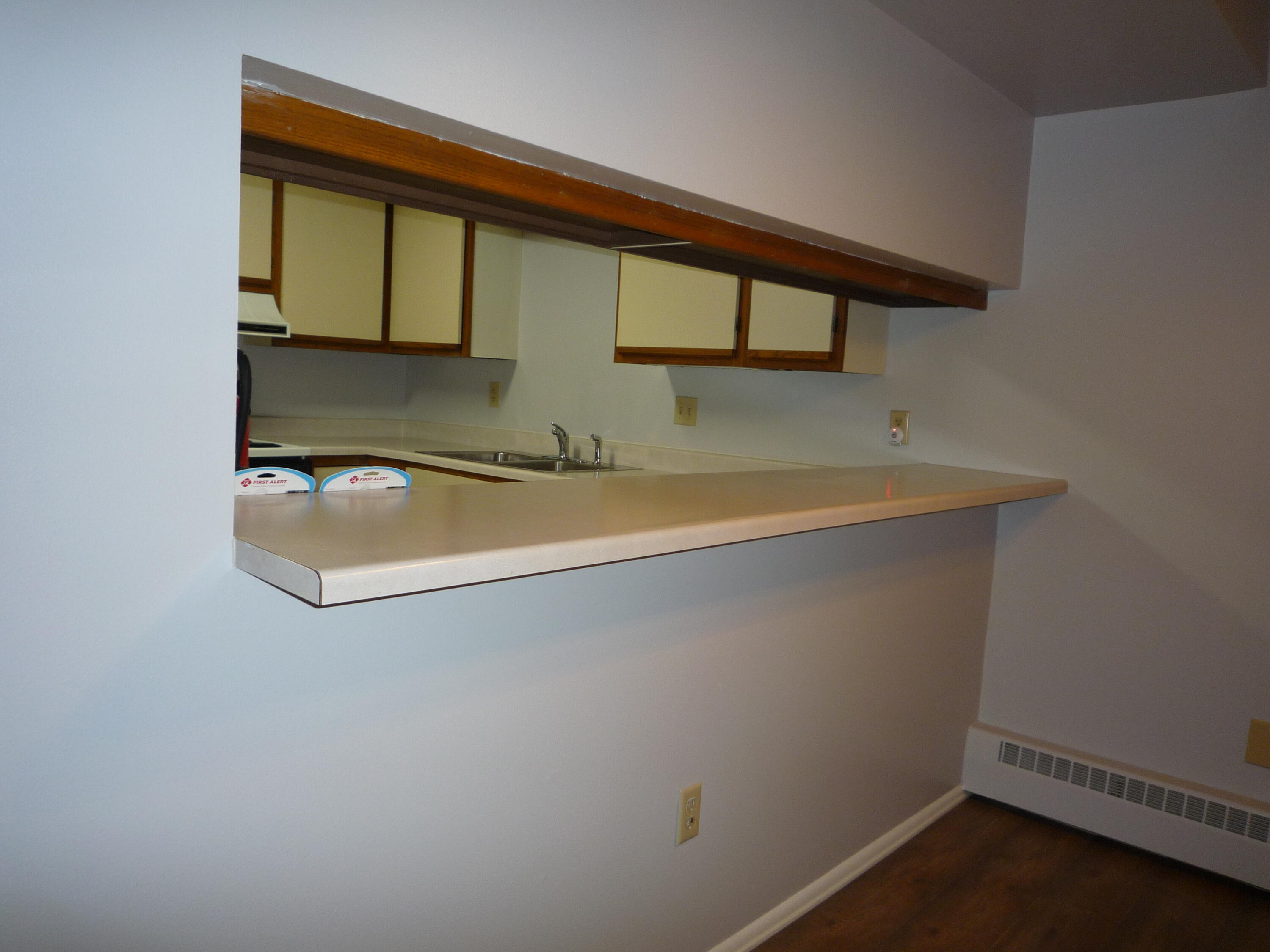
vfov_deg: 54.9
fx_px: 917
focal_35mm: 25
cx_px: 635
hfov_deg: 69.4
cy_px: 476
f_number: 2.8
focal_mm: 4.4
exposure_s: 1/30
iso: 100
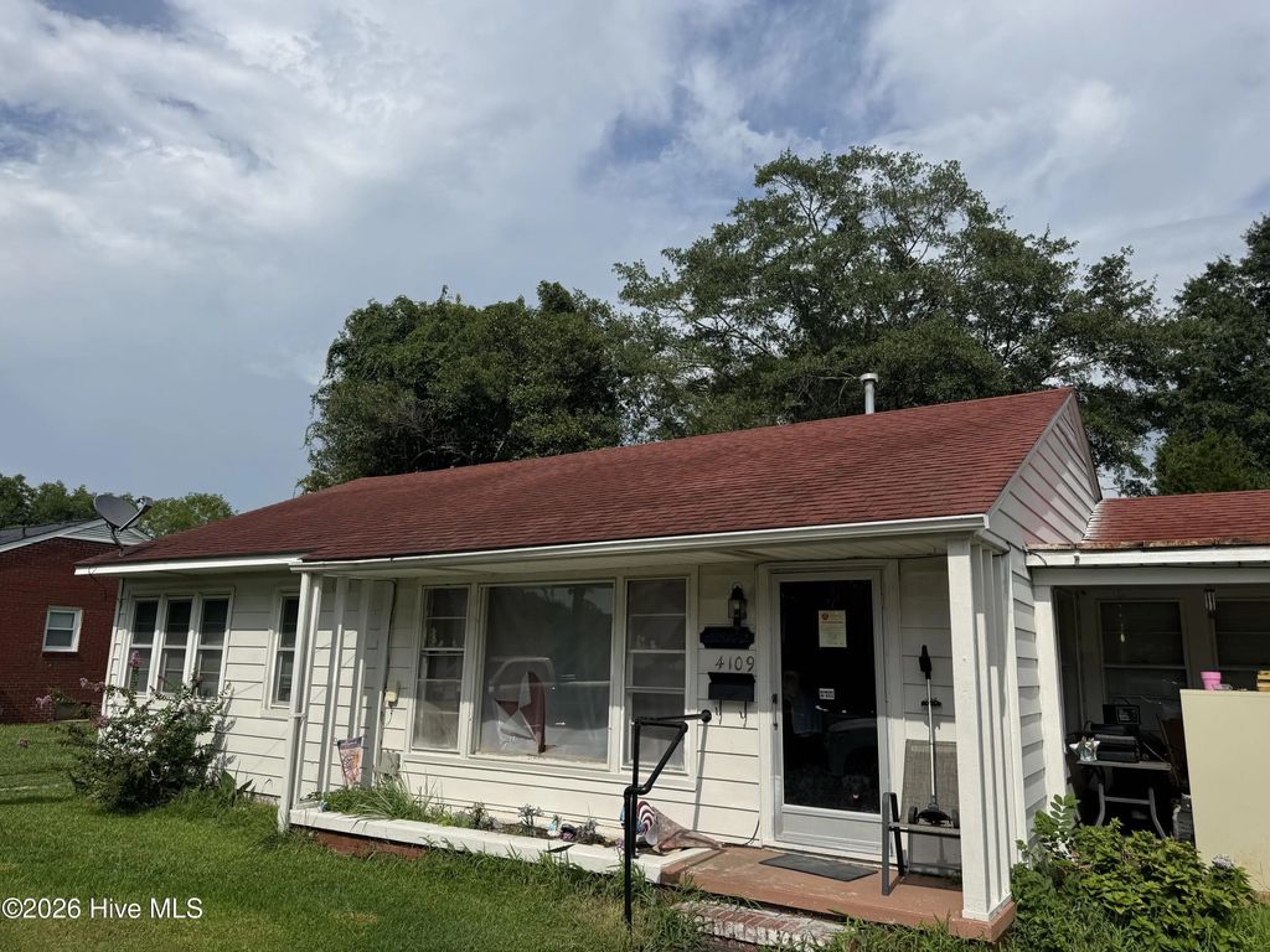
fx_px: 881
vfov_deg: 56.8
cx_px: 635
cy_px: 476
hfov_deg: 71.6
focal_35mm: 24
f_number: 1.78
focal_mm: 6.76
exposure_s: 1/7092
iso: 80
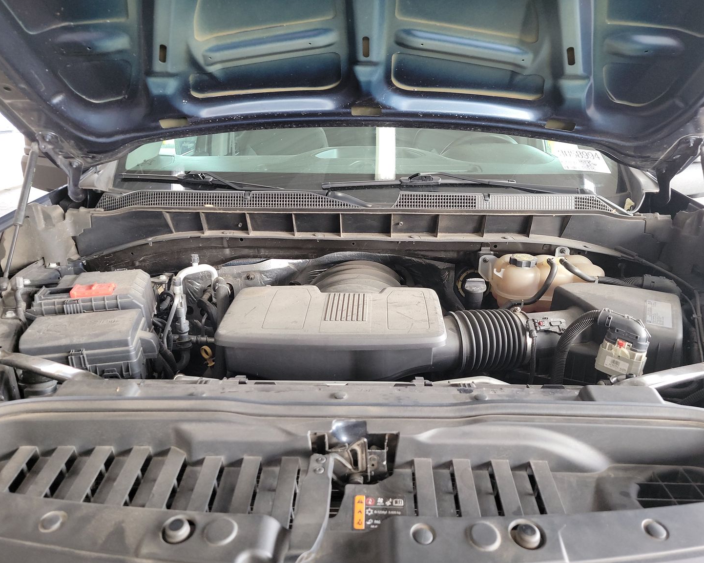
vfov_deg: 54.9
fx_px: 542
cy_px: 277
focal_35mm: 26
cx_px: 364
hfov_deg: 66.0
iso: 428
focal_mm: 6.7
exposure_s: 1/60
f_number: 1.8
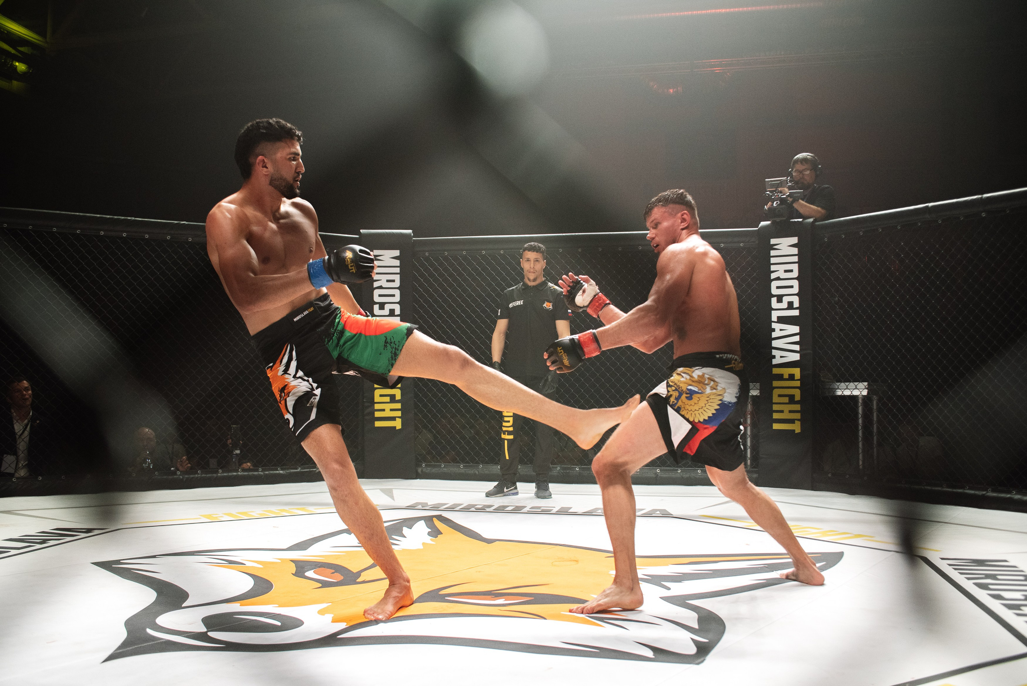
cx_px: 514
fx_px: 1090
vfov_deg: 34.9
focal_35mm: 38
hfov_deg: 50.4
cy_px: 343
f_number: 4
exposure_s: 1/800
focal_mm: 38
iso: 2000
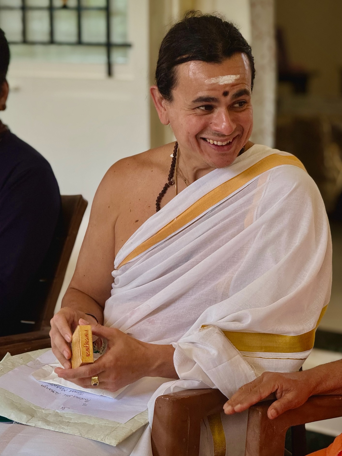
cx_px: 174
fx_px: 1726
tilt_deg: -7.8
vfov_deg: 15.1
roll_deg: -0.9
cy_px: 226
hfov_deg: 11.3
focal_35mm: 131
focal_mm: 15.66
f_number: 2.8
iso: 160
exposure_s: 1/50
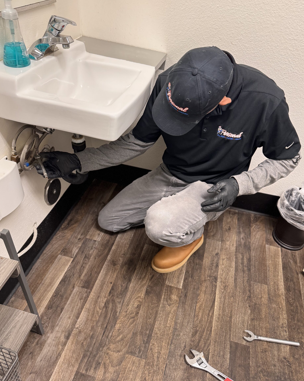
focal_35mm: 26
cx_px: 148
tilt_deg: -39.2
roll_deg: -3.8
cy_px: 188
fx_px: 292
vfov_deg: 66.0
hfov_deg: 54.9
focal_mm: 6.76
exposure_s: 1/54
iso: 250
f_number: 1.78
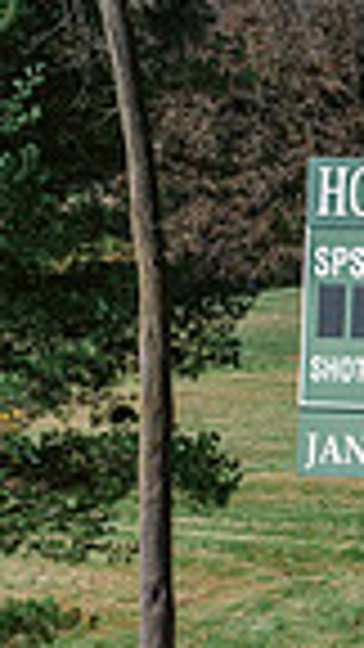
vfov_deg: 4.6
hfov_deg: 2.6
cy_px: 718
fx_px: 7962
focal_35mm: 464
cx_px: 1222
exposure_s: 1/640
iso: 250
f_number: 6.3
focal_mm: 110
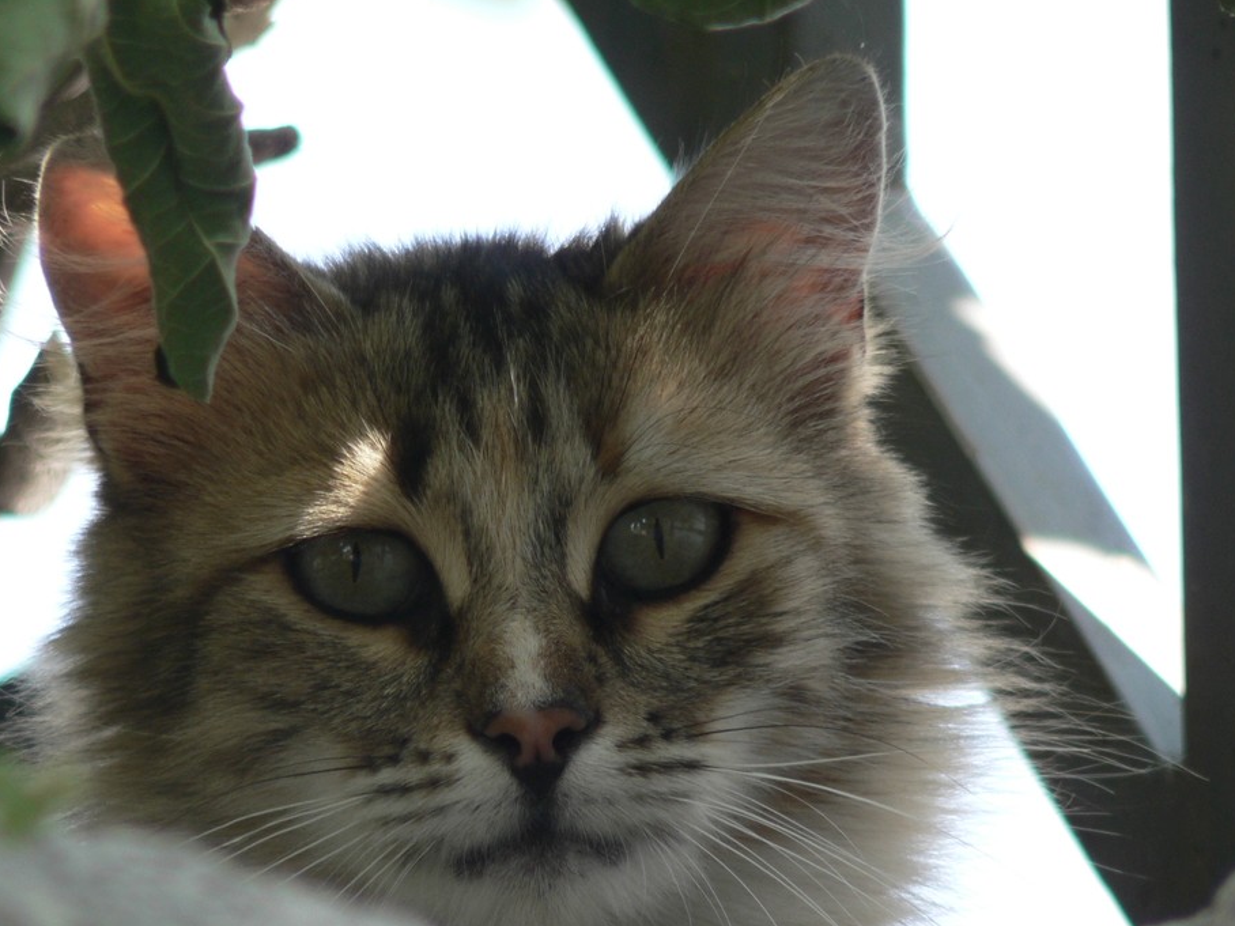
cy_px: 581
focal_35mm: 609
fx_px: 21727
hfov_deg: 3.3
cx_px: 514
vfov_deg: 2.4
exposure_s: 1/125
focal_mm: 72
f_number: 3.3
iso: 80
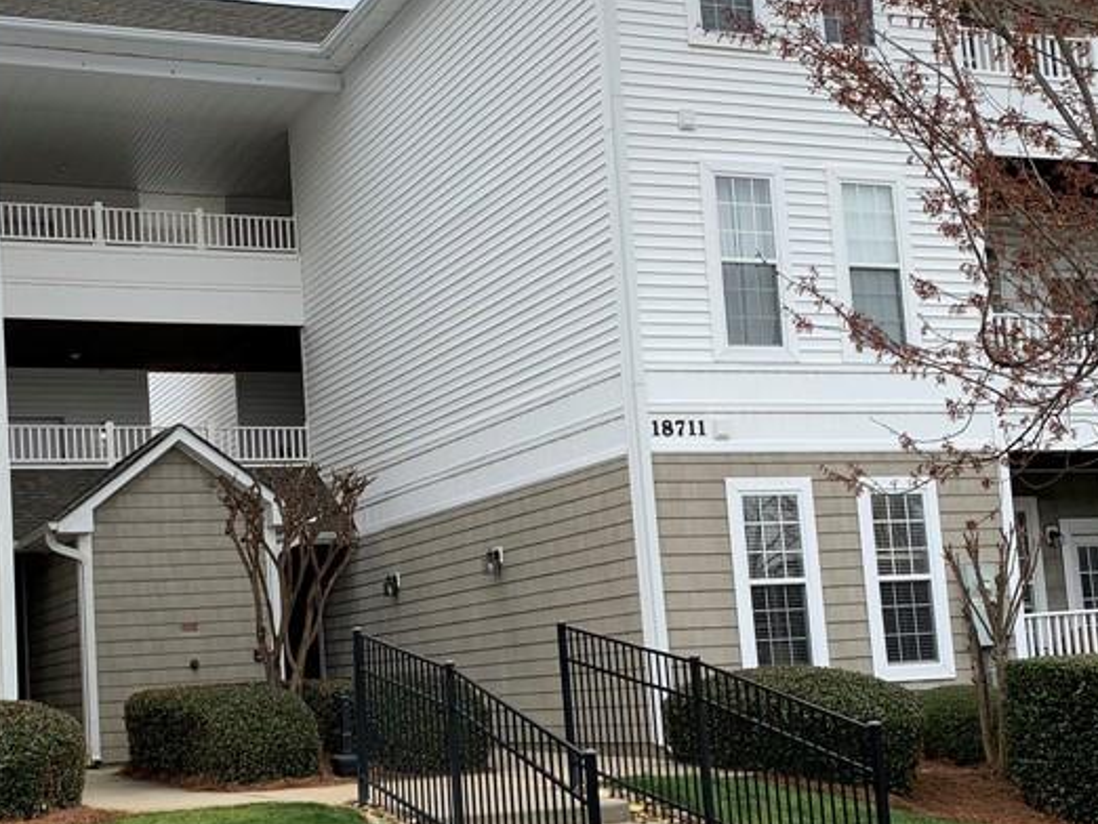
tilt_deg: +5.1
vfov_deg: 28.4
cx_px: 318
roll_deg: +3.9
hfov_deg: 36.8
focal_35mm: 51
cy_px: 532
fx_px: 1618
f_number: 1.8
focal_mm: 4.25
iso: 25
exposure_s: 1/1387
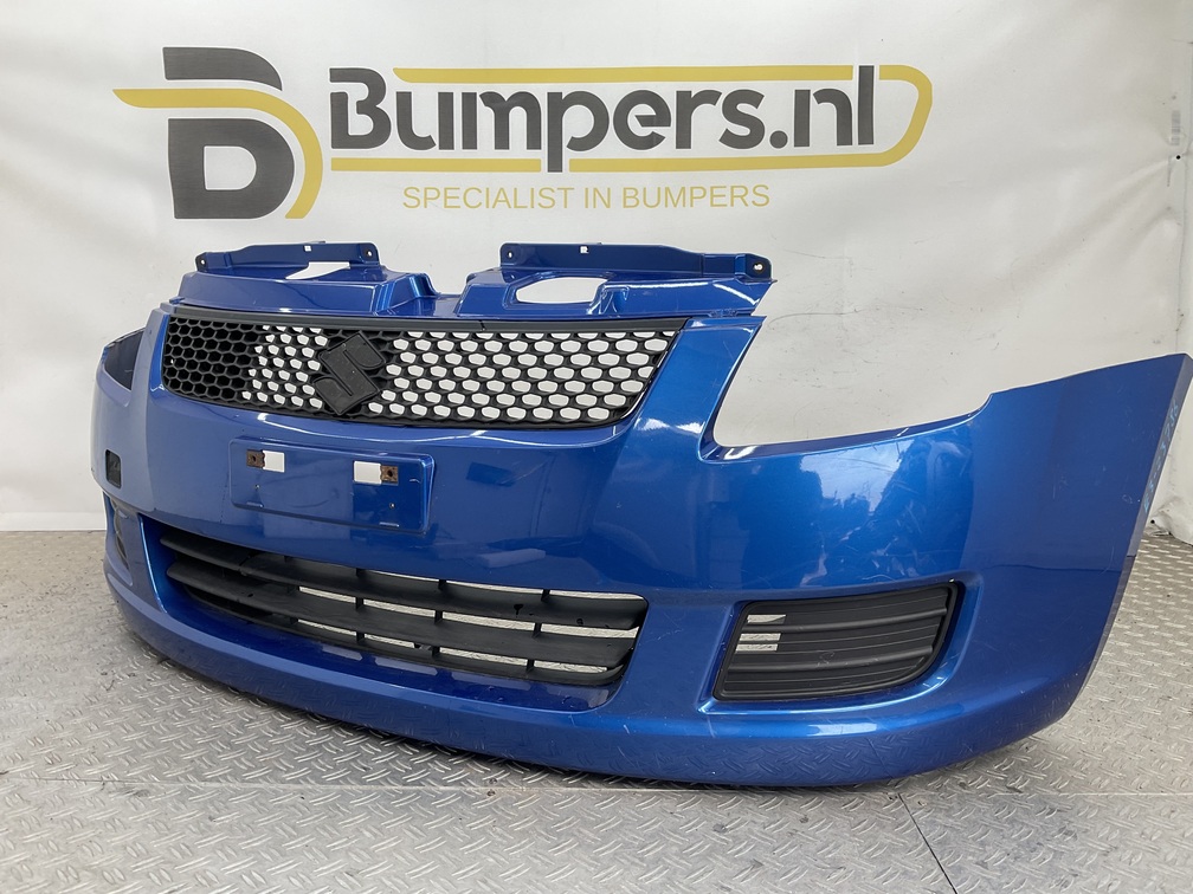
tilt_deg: -8.7
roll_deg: -1.9
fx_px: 999
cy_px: 447
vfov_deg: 48.2
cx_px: 596
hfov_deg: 61.7
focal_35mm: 29
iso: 20
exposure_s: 1/100
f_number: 1.8
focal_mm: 3
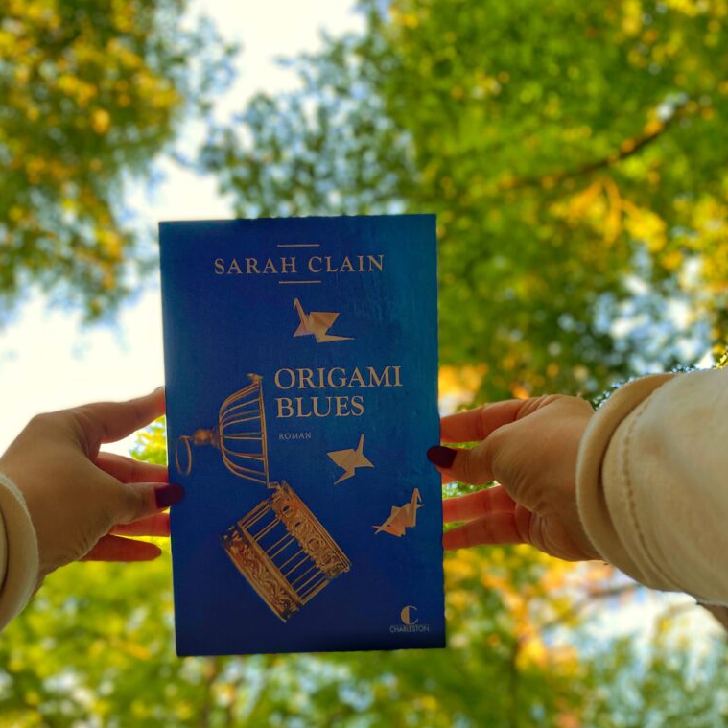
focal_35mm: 31
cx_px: 364
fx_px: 738
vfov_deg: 51.8
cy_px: 472
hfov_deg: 52.5
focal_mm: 4.25
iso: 125
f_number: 1.8
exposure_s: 1/108
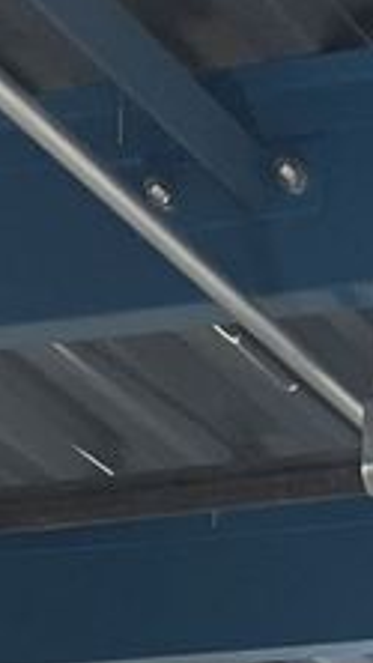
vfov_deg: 9.2
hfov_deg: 5.9
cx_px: 379
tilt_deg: -1.4
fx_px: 3584
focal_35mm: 204
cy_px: 1735
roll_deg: +0.5
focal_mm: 4.2
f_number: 1.6
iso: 80
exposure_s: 1/60
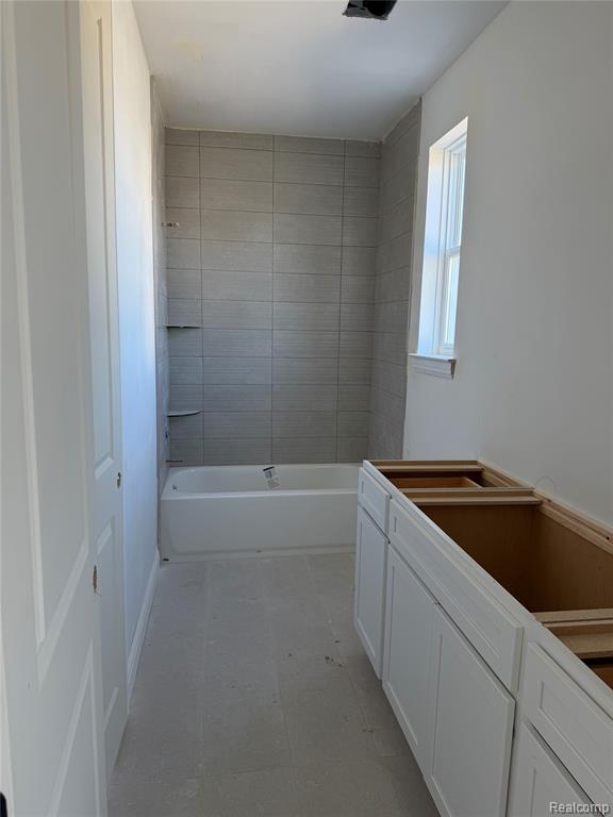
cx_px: 306
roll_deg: -2.5
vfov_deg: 71.6
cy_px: 408
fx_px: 567
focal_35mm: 24
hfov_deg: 56.8
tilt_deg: -6.9
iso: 64
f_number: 1.78
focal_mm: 6.76
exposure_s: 1/121
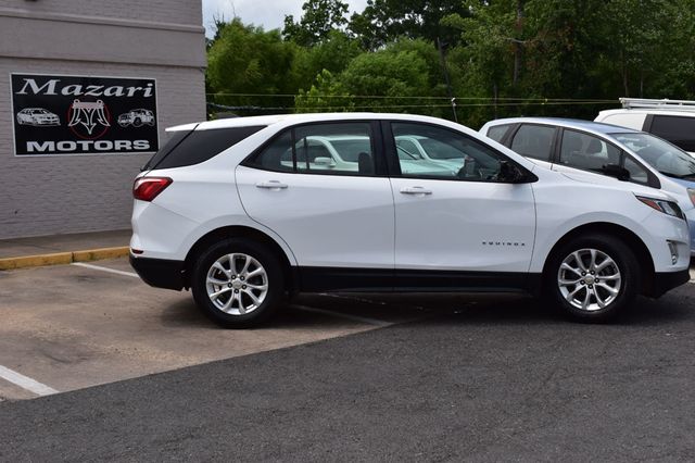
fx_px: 868
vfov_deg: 29.8
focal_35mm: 45
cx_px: 348
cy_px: 232
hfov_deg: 43.6
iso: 280
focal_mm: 30
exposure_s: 1/500
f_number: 11
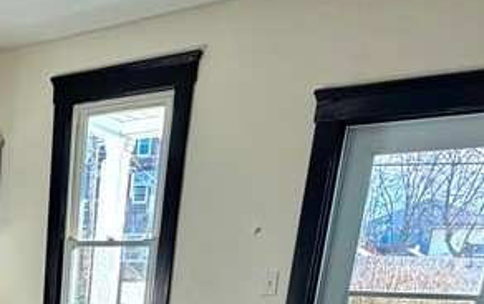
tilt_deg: -19.1
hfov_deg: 32.3
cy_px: 467
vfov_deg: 20.8
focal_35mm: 52
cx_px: -93
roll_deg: +0.0
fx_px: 686
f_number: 2.2
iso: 125
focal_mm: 2.22
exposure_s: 1/120
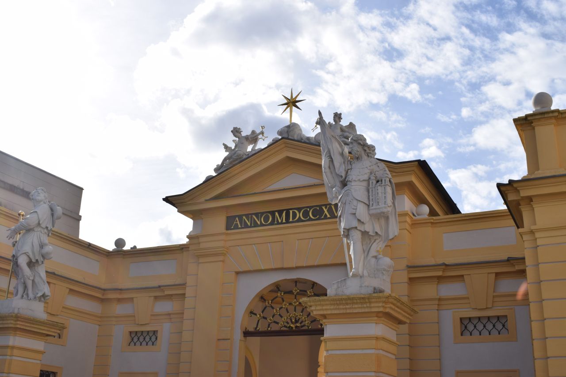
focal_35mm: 42
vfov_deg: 31.9
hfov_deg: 46.4
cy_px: 188
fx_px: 660
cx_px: 283
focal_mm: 28
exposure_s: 1/200
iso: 100
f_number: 14
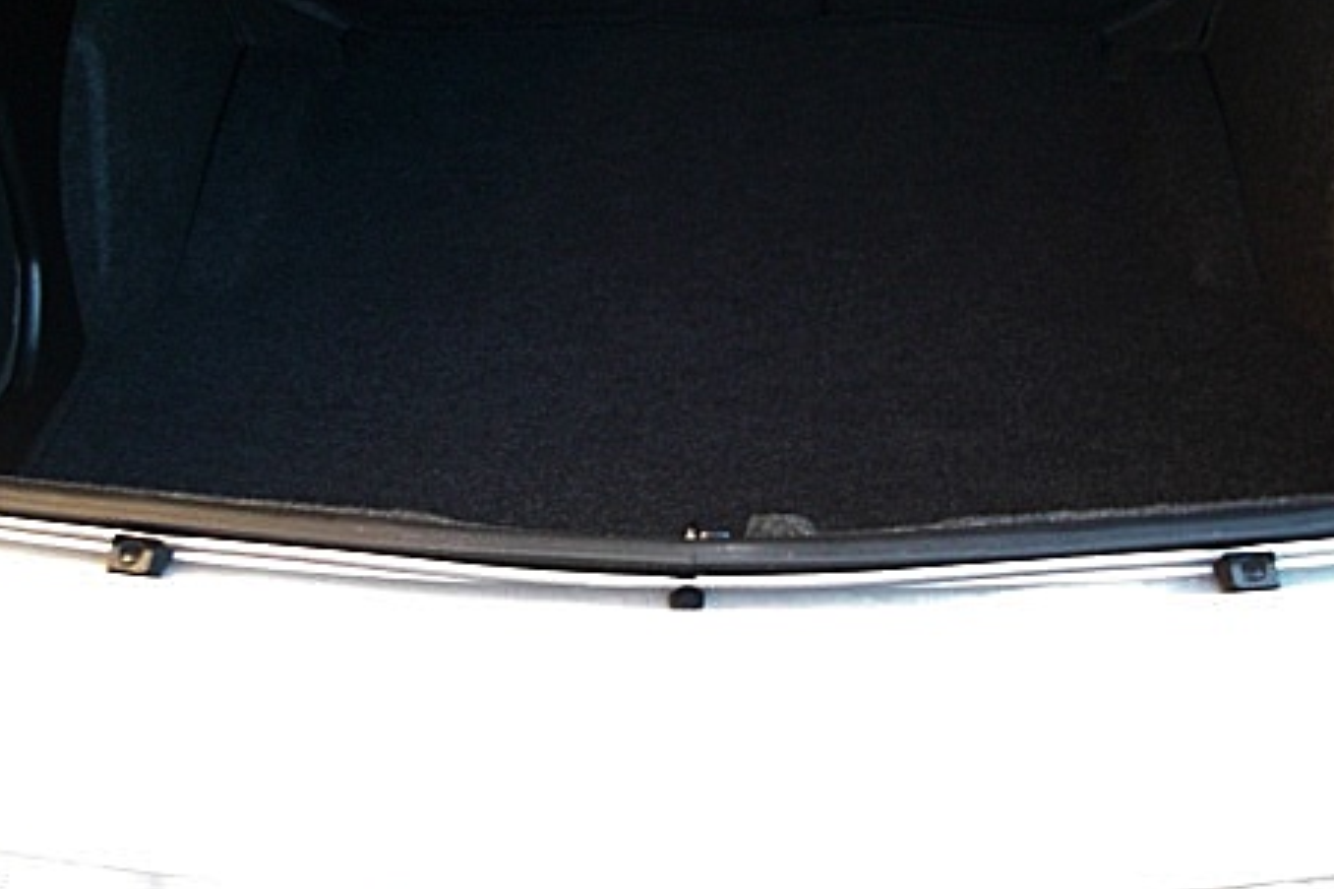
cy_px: 257
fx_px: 1963
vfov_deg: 25.3
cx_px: 741
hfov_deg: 37.5
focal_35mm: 53
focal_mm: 6.3
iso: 400
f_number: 2.8
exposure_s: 1/60
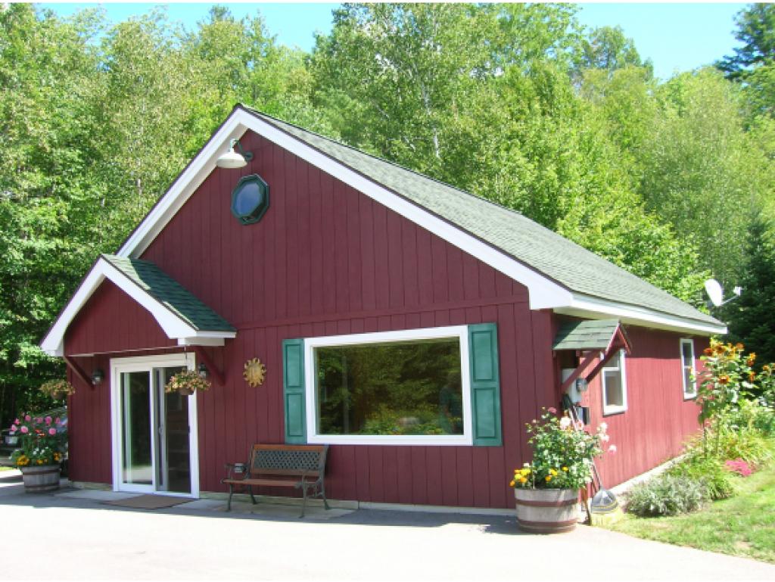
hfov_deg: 53.9
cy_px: 291
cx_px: 388
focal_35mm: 34
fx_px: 762
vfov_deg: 41.8
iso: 50
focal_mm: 5.7
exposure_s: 1/91.2
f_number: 4.9
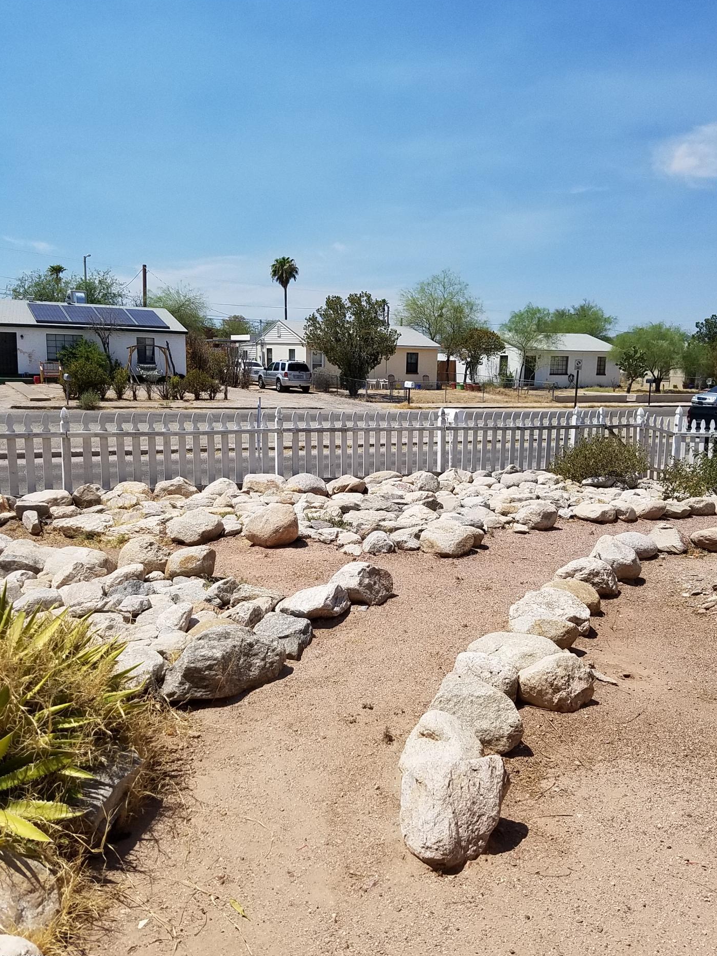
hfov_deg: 49.7
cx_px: 385
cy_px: 475
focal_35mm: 28
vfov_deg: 63.4
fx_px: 773
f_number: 1.7
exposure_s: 1/4128
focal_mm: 4.2
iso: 50
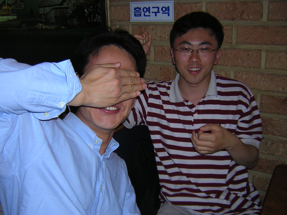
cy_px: 108
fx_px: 298
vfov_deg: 39.7
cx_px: 144
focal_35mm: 36
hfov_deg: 51.4
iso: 100
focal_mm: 4.7
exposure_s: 1/60.1
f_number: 2.6
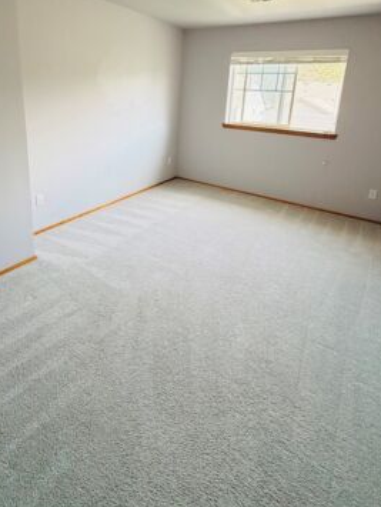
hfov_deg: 63.2
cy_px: 169
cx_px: 163
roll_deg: -1.0
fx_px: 308
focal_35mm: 21
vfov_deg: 76.4
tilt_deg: -16.2
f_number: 2.2
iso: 200
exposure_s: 1/120
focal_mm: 2.22
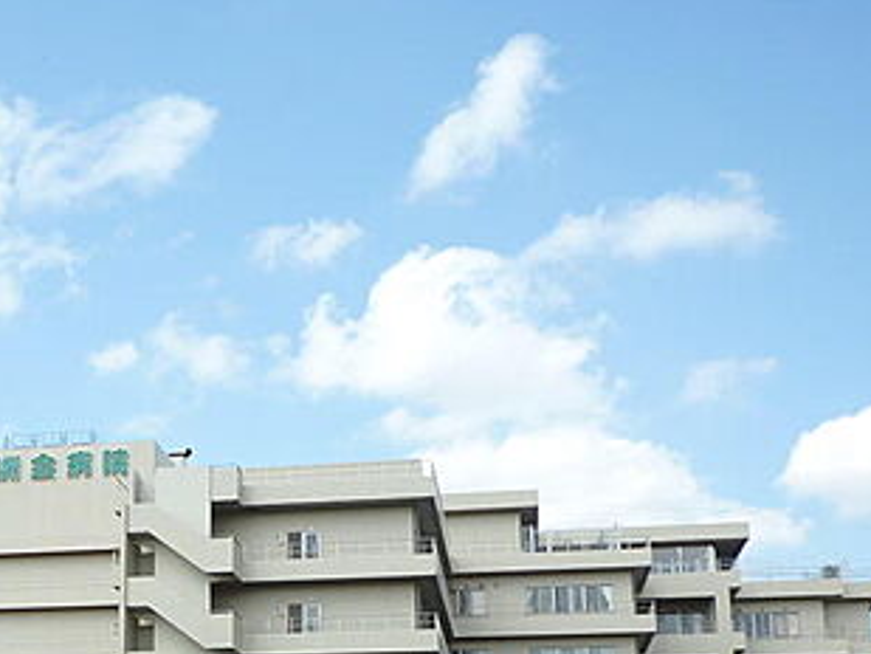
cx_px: 87
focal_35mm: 60
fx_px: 1510
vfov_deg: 23.8
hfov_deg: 30.7
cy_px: 575
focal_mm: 4.4
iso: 80
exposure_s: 1/500
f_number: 3.2
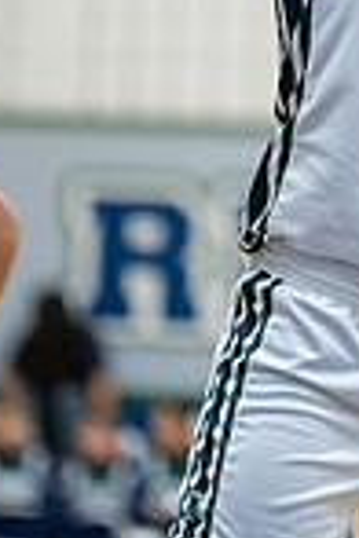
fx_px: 7224
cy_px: -44
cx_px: 436
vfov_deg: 4.3
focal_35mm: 483
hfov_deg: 2.8
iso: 5000
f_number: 2.8
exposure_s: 1/500
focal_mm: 158
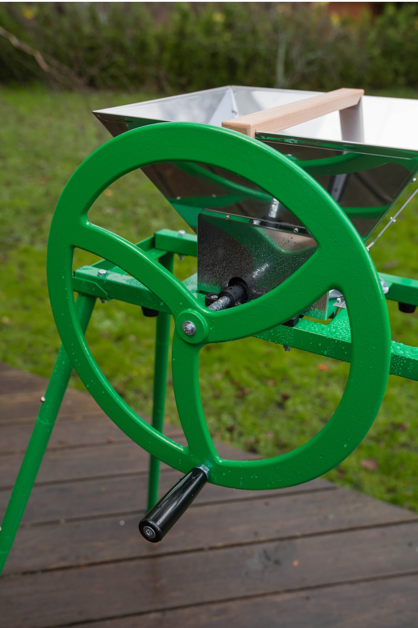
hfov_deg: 35.0
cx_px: 209
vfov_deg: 50.7
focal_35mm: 38
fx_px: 662
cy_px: 314
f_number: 5
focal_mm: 38
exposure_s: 1/250
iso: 400
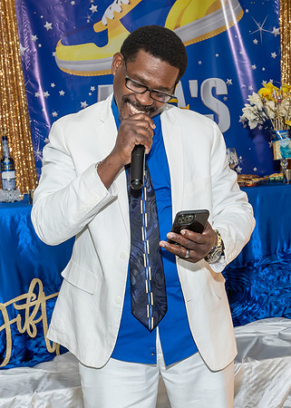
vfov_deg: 26.5
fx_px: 867
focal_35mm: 75
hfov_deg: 18.9
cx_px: 218
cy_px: 221
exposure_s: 1/250
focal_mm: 24
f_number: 6.3
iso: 500
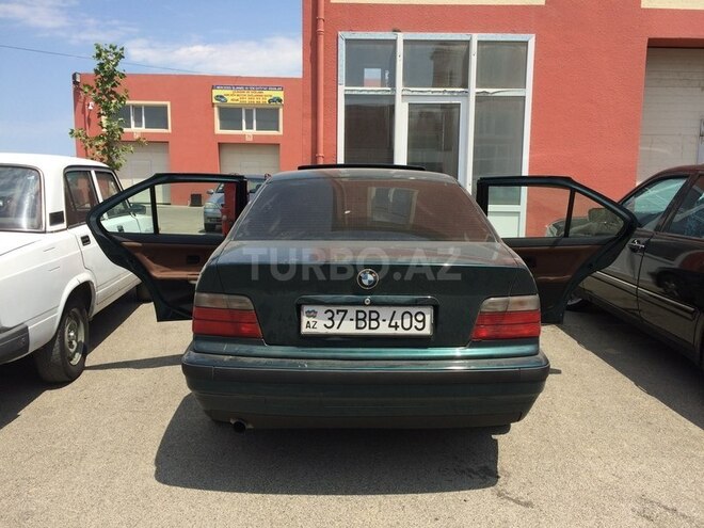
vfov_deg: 48.2
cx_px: 352
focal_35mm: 29
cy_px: 264
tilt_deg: -9.0
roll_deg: -1.0
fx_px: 590
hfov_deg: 61.7
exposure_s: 1/1786
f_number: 2.2
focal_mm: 4.15
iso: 32
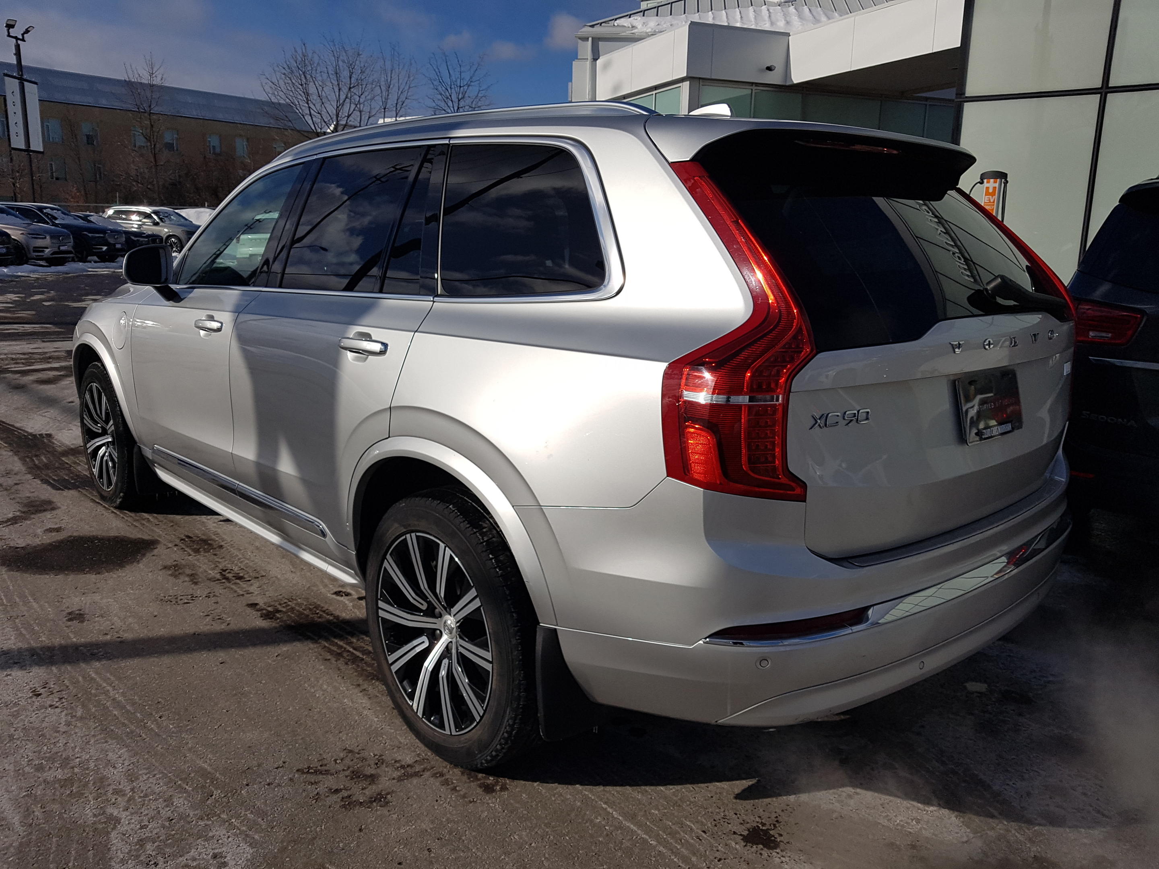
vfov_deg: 53.1
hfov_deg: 67.3
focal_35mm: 26
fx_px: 871
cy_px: 434
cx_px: 580
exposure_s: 1/11872
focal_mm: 4.2
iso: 50
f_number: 1.7
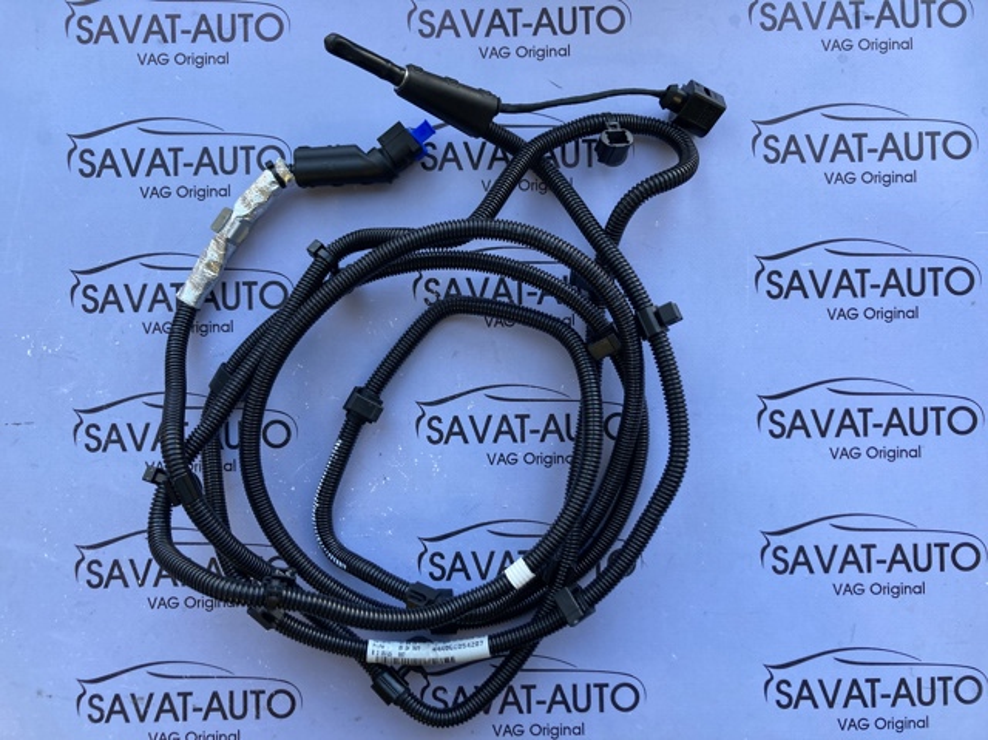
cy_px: 370
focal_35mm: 28
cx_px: 494
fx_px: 799
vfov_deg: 49.7
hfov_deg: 63.5
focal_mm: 3.99
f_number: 1.8
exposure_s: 1/118
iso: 80
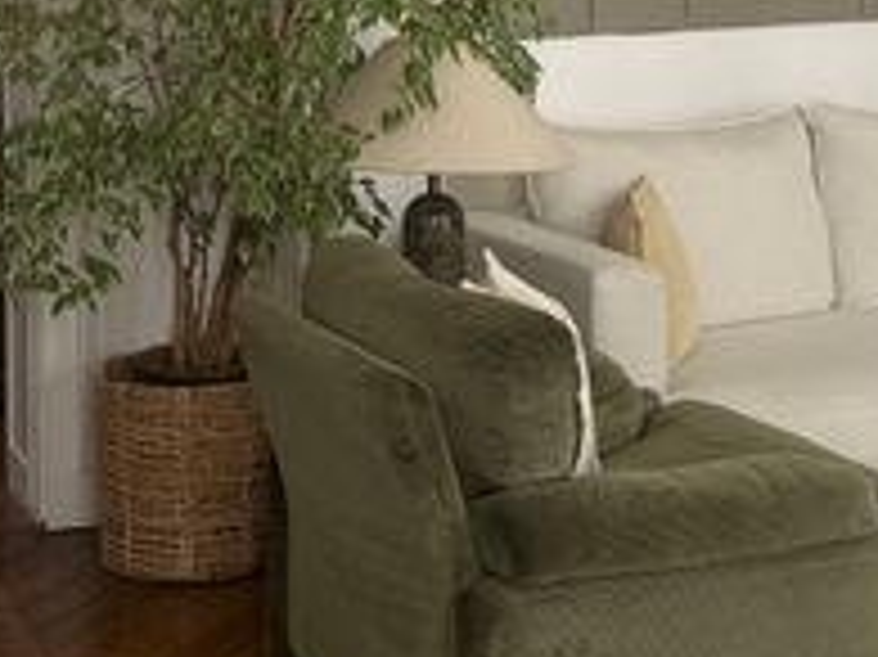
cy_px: 0
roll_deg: +0.4
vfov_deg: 19.3
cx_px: 558
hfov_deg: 26.2
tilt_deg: -2.4
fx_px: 1876
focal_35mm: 74
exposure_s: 1/204
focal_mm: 6.86
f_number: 1.78
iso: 80
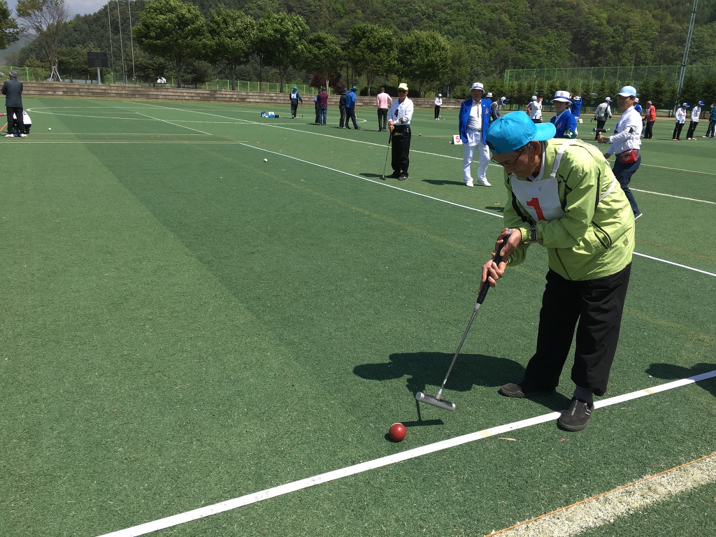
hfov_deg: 61.7
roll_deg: -2.5
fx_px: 600
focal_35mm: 29
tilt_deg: -14.4
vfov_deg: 48.2
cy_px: 268
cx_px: 358
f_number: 2.2
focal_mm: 4.15
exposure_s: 1/1202
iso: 25
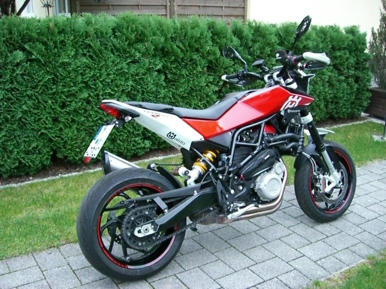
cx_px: 193
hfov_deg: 49.0
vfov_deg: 37.7
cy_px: 144
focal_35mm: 38
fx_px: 424
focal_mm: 6.2
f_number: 2.7
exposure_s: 1/50
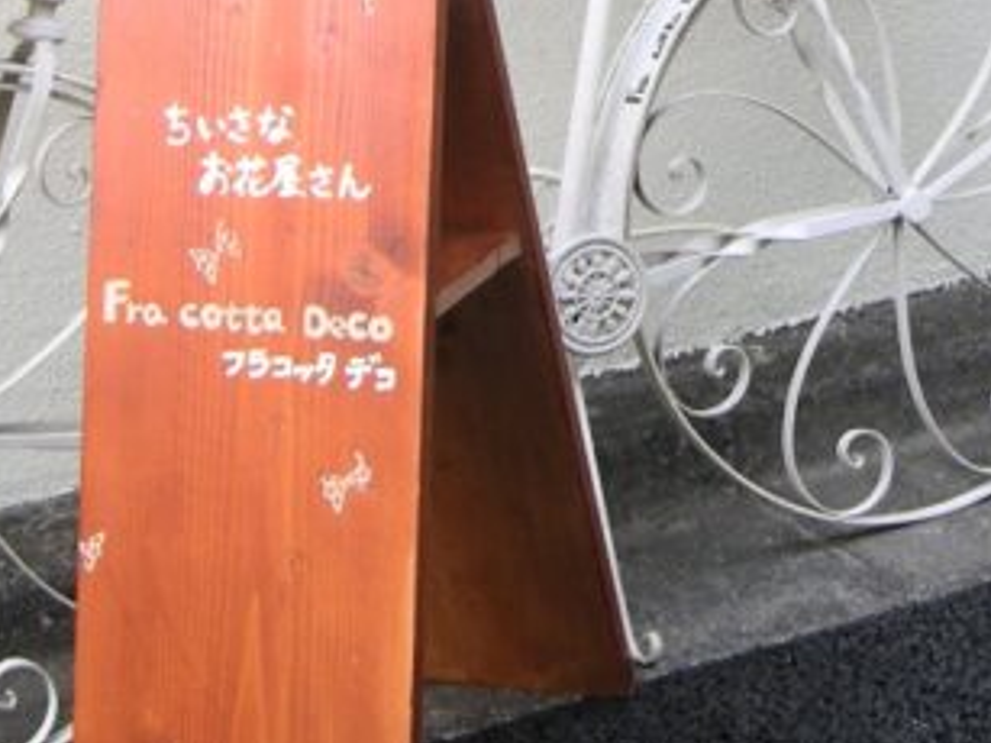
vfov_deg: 11.8
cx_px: 1004
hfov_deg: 16.1
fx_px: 3434
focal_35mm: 120
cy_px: -372
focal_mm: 7.5
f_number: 2.7
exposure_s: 1/49.4
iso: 64
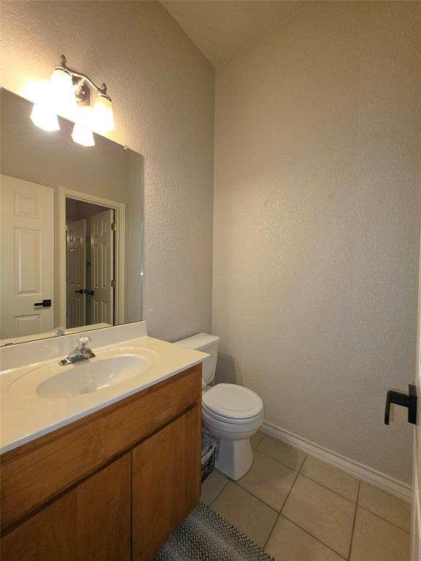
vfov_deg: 106.2
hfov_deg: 89.9
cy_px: 280
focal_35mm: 13
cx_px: 210
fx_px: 211
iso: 80
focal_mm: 2.2
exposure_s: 1/60.2
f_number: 1.9
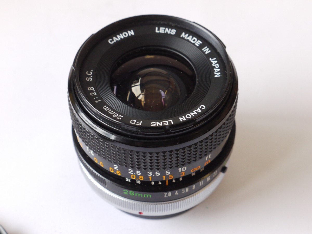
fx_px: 721
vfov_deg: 18.4
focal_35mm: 80
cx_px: 156
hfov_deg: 24.4
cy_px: 117
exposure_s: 1/30
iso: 800
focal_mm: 40
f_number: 8
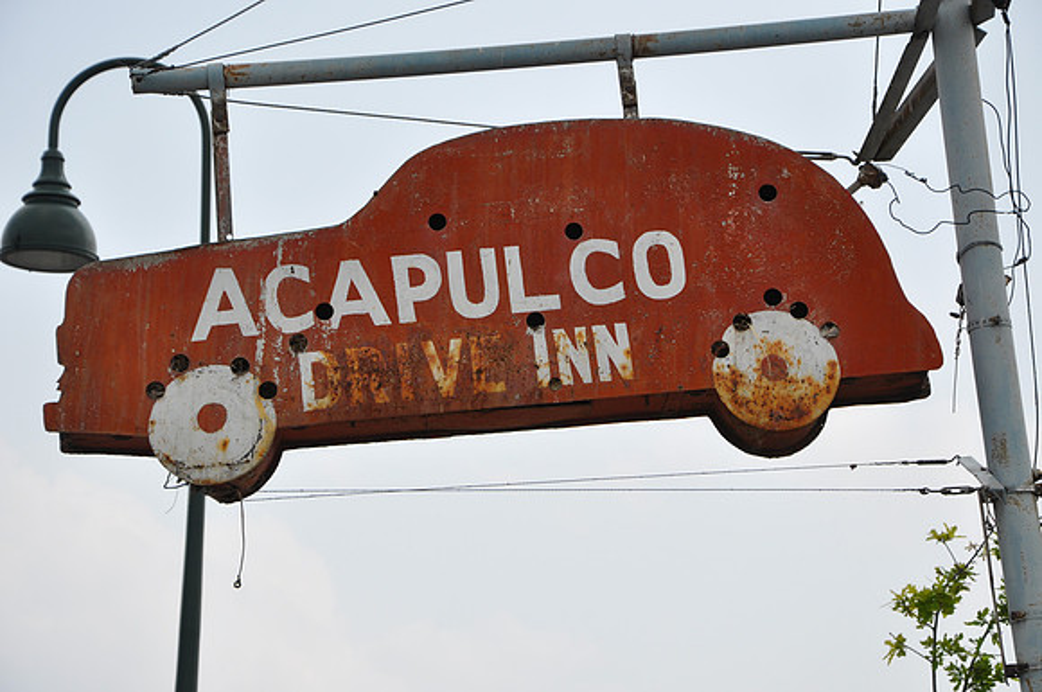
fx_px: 3252
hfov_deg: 18.2
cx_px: 521
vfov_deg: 12.1
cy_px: 346
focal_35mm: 112
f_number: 8
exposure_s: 1/250
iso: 200
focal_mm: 75
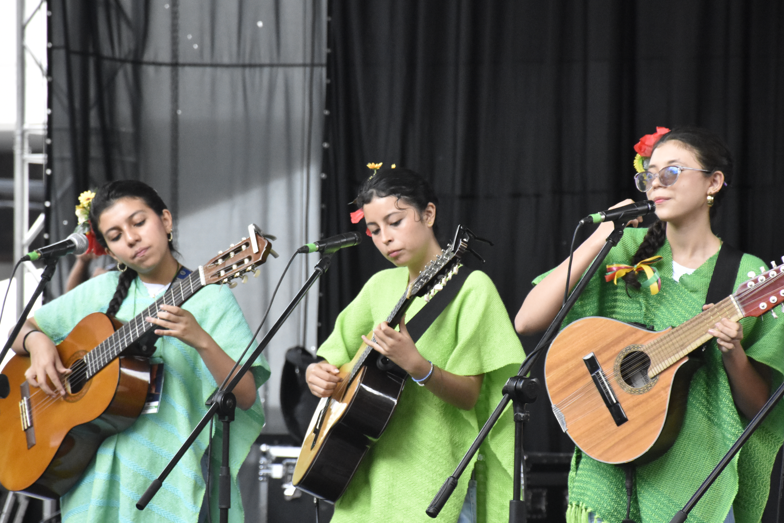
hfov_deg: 9.8
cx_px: 374
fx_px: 4595
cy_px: 276
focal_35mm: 211
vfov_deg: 6.5
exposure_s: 1/1000
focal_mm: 122
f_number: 7.1
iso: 4000
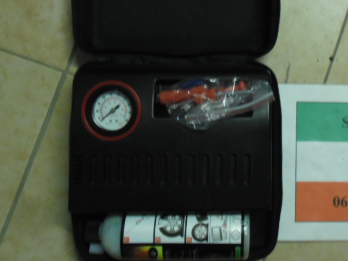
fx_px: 442
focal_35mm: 44
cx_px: 254
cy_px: 66
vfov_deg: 32.3
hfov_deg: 41.9
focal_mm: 4.9
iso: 400
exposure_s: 1/22
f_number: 3.5
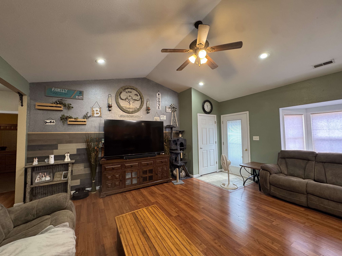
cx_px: 171
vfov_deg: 85.7
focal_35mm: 14
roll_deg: +0.3
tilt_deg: +3.0
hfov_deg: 102.1
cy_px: 128
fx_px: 138
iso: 250
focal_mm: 2.22
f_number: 2.2
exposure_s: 1/60
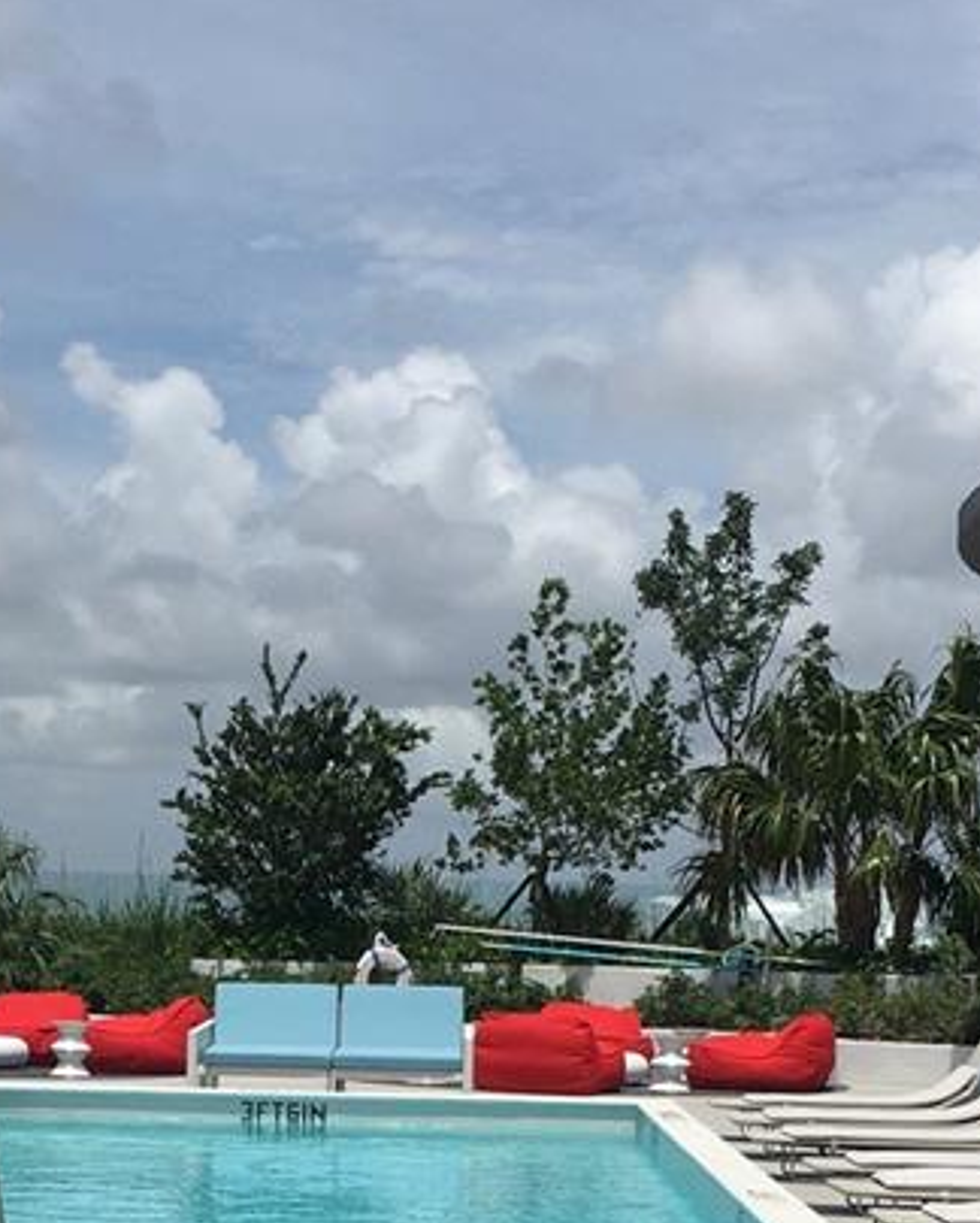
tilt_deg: -7.2
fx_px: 3041
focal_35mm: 84
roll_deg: -1.6
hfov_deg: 18.2
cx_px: 305
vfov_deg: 21.6
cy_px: 1311
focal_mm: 4.15
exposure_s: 1/4274
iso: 25
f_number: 2.2
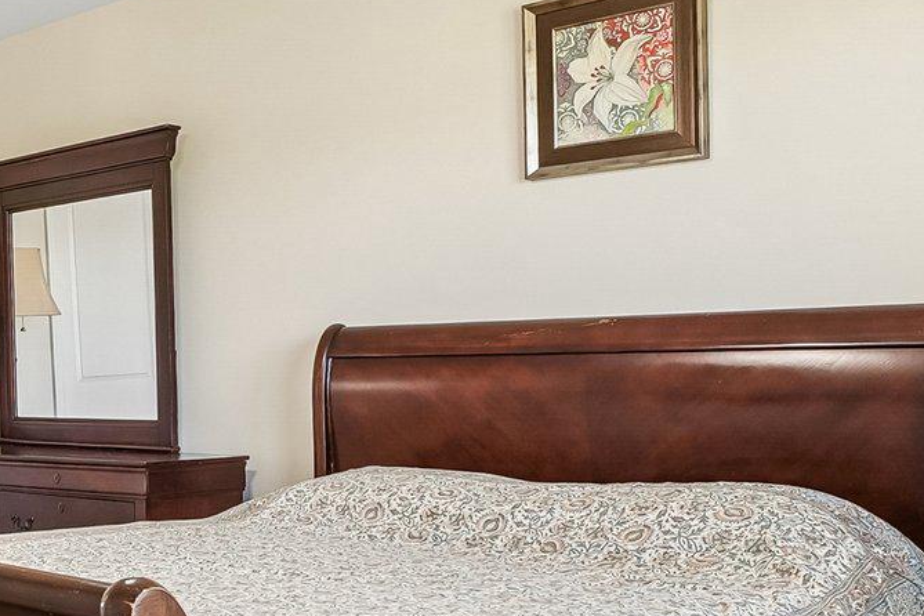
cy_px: 418
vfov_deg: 27.3
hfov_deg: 35.9
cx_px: -26
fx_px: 1258
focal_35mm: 49
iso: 400
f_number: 8
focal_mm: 16
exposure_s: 1/15
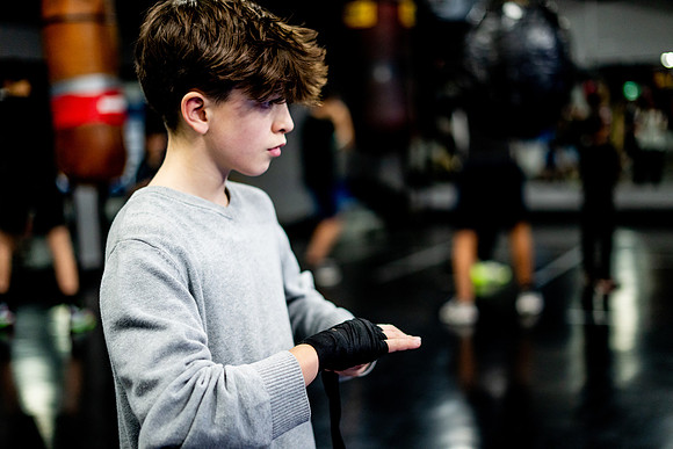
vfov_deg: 27.0
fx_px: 935
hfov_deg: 39.6
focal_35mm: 50
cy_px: 224
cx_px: 336
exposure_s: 1/500
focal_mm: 50
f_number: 1.8
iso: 3200
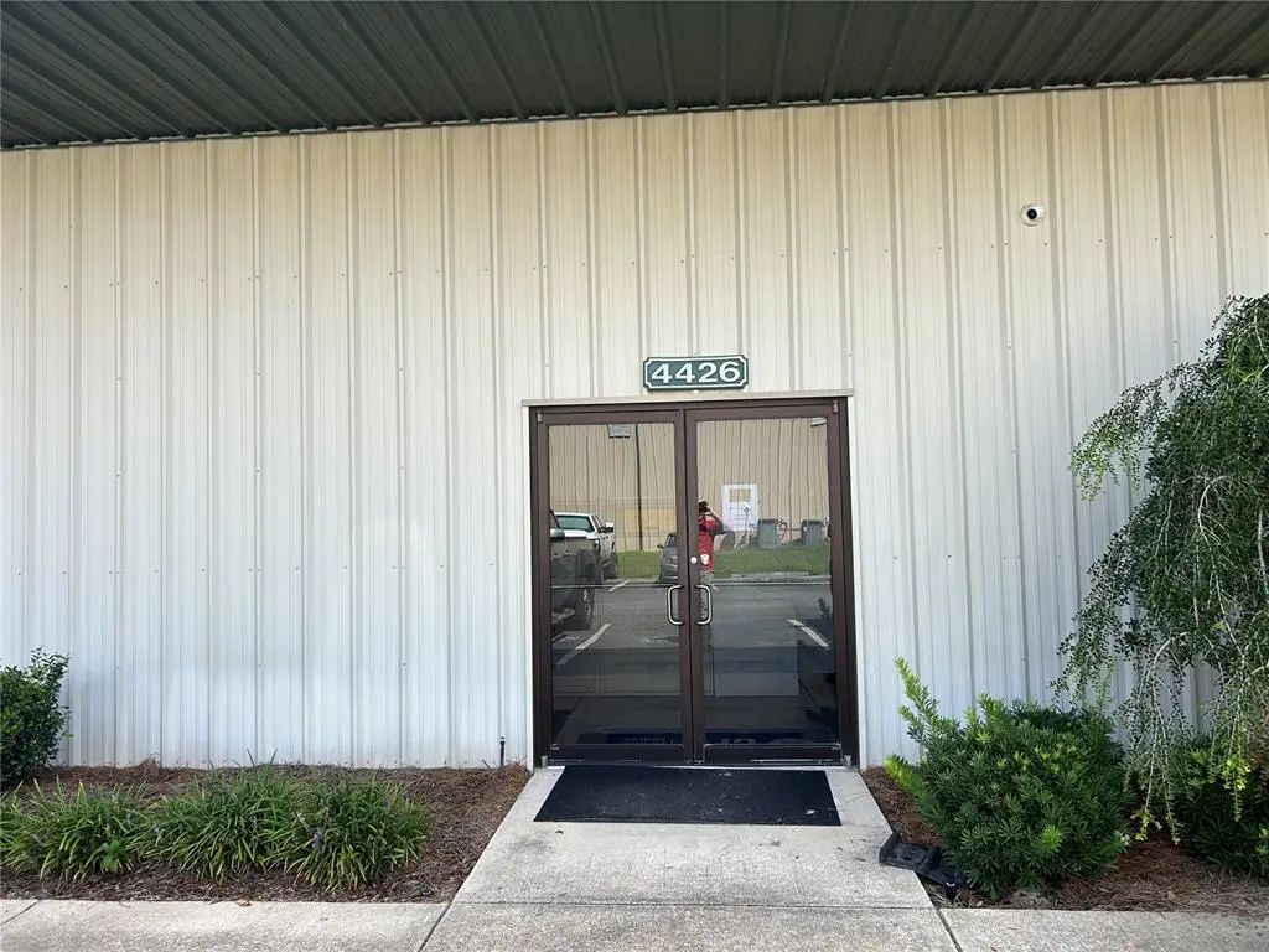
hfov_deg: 67.3
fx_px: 953
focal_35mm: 26
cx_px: 634
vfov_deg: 53.1
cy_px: 476
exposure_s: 1/1124
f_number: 1.5
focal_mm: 5.7
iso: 50
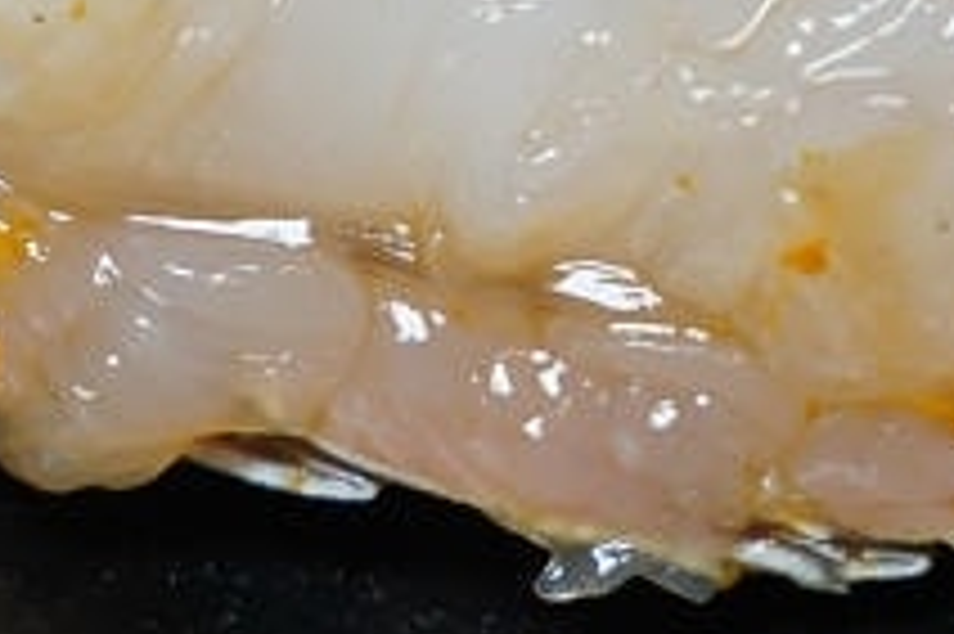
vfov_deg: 3.2
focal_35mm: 425
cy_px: -805
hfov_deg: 4.9
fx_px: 11253
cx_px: 338
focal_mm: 75
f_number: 4
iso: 320
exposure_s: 1/80
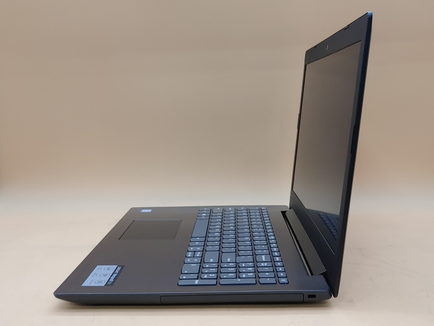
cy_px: 163
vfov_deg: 36.8
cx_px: 217
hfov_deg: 47.9
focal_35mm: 39
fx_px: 489
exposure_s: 1/120
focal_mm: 4.36
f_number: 1.8
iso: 50
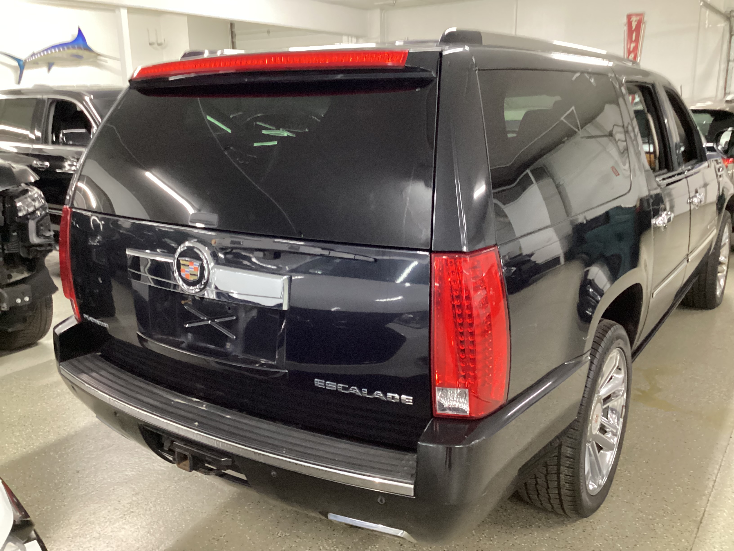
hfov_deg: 58.4
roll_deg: +1.3
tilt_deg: -15.2
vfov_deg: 45.4
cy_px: 276
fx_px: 657
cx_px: 367
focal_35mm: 31
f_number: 2.4
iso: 640
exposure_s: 1/30
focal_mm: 3.3
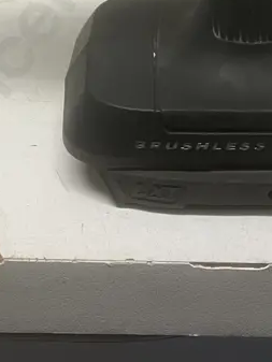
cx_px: 168
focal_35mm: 85
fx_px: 890
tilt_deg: -21.9
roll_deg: -0.6
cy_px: -149
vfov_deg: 20.4
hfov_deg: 17.4
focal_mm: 3.99
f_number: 1.8
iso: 80
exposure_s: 1/50
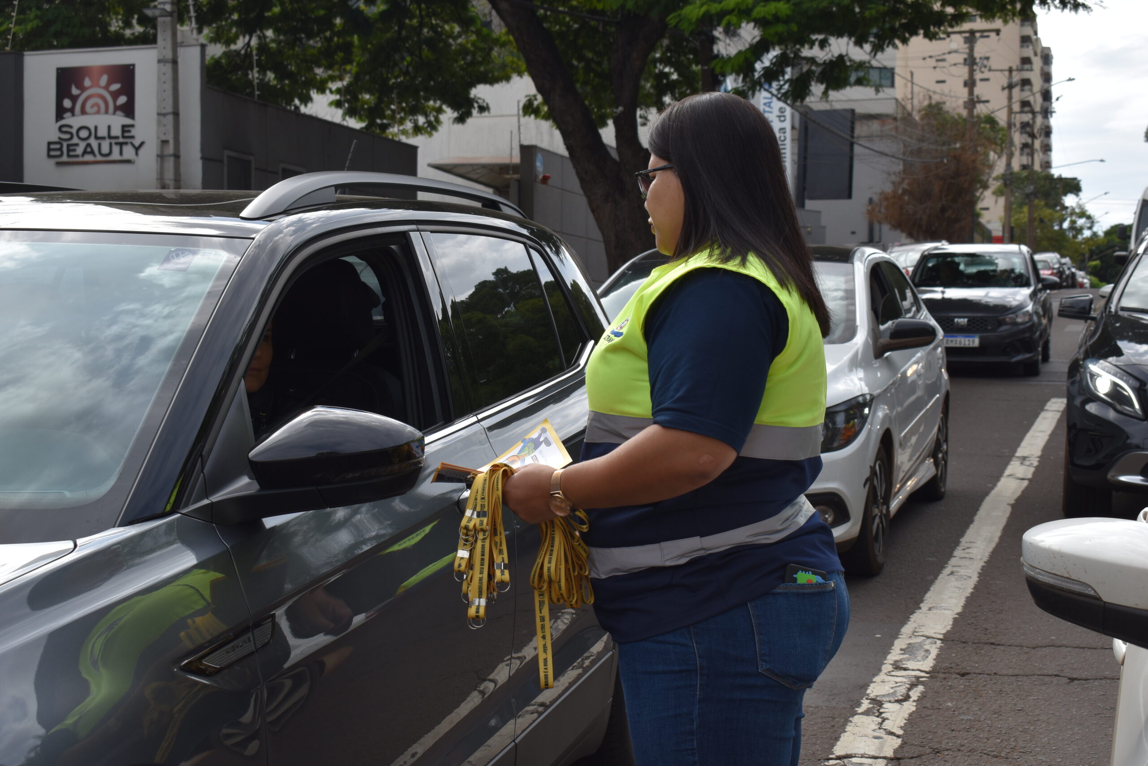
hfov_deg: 36.9
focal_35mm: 54
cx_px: 574
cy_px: 383
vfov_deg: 25.1
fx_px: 1722
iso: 125
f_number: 8
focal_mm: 36
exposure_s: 1/250
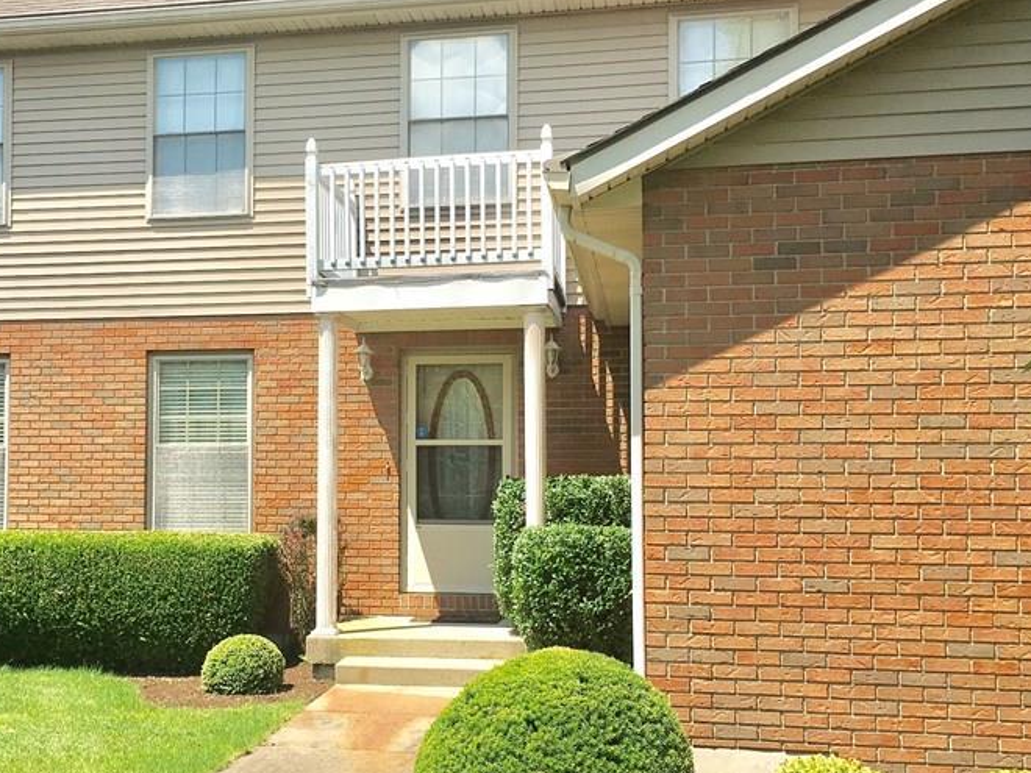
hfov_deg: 41.6
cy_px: 434
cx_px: 353
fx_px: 1340
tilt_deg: +1.3
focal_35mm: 45
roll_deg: -0.7
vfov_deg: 32.1
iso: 25
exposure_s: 1/1479
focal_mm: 4.15
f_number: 2.2
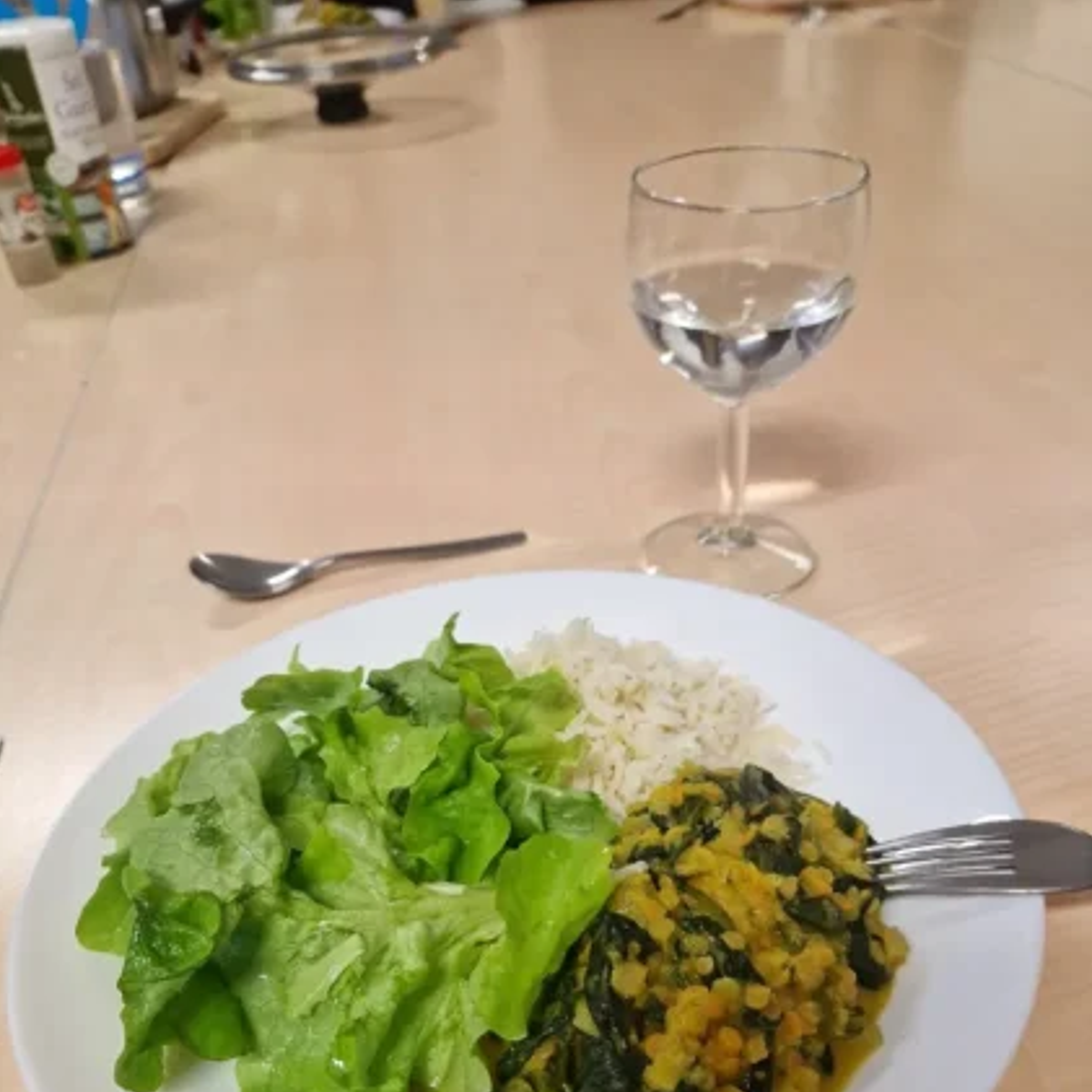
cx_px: 514
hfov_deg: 55.6
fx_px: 1035
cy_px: 776
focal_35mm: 29
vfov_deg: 53.8
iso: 160
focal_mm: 5.4
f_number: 1.8
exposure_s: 1/100
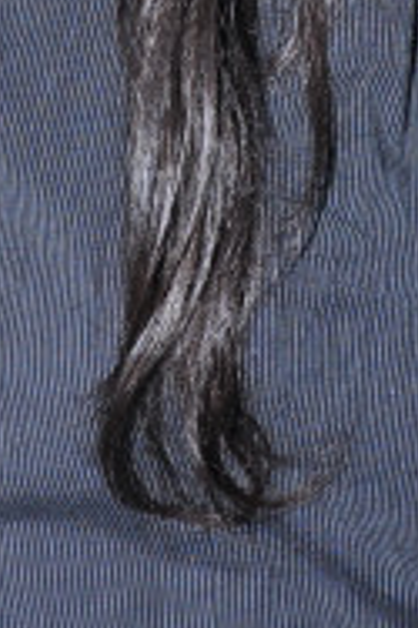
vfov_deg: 10.1
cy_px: 154
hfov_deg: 6.7
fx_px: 3554
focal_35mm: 204
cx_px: 257
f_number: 8
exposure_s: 1/125
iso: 200
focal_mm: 25
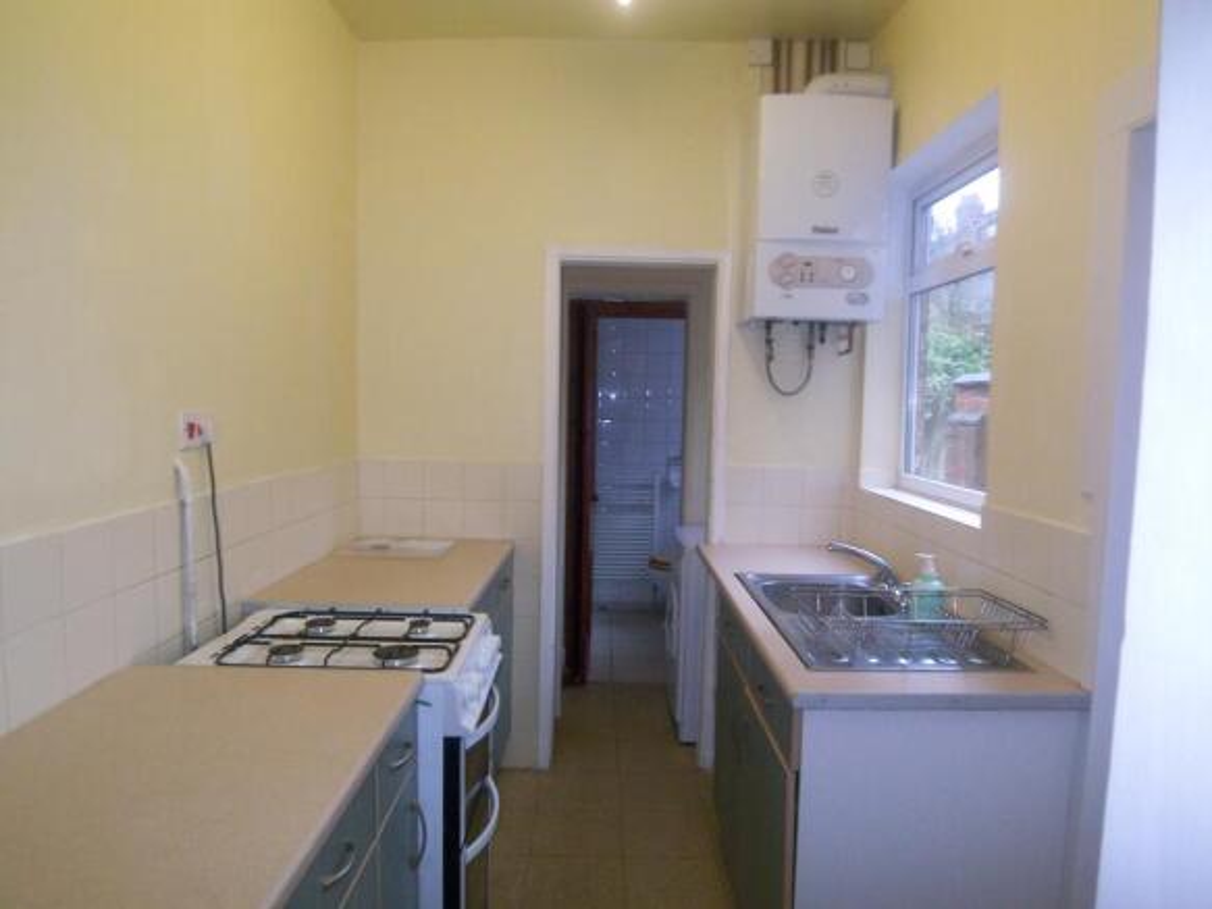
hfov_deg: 73.9
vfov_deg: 58.9
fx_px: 805
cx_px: 606
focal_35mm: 23
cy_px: 454
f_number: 2.8
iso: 125
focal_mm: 3.8
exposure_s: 1/30
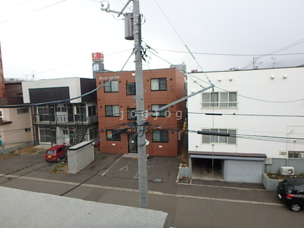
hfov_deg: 79.0
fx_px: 184
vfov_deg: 63.4
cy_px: 114
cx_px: 152
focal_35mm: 21
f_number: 3.5
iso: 125
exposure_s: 1/160
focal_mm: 3.7
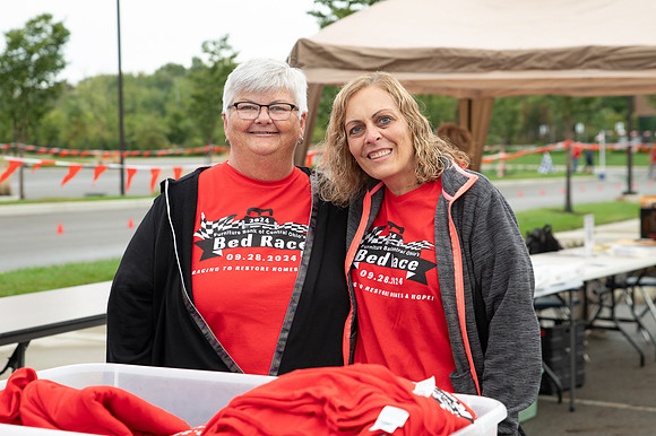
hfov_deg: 27.7
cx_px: 327
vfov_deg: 18.7
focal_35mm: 73
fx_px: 1328
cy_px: 213
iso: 640
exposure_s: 1/160
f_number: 4.5
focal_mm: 62
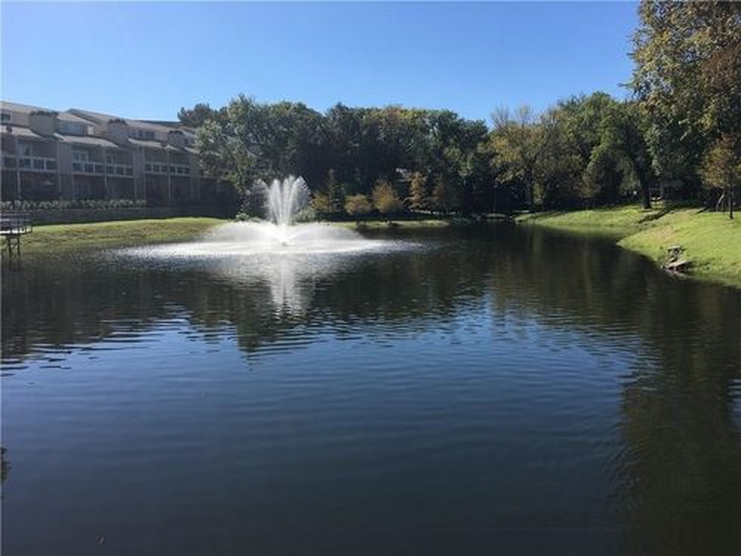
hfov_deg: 61.7
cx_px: 370
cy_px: 278
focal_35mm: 29
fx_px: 621
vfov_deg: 48.2
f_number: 2.2
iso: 25
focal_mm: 4.15
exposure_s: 1/1508
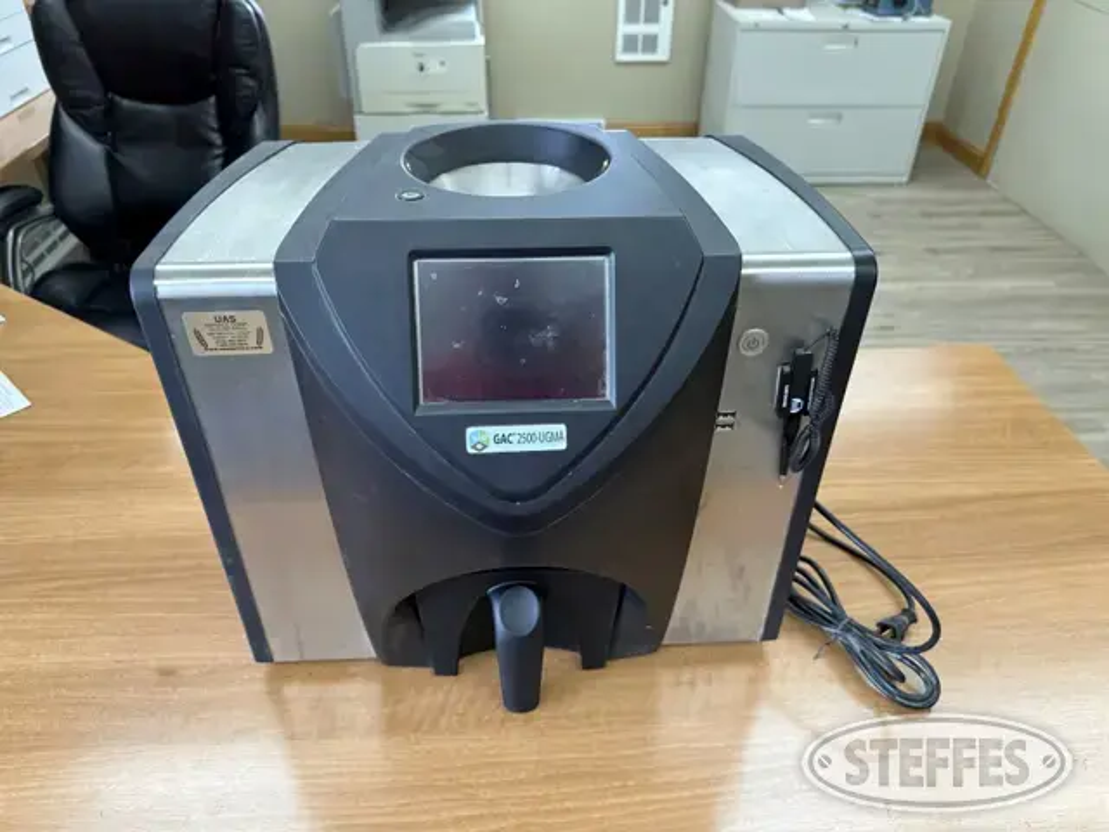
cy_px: 416
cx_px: 554
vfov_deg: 56.8
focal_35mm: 24
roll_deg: +0.6
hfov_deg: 71.6
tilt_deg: -38.2
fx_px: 769
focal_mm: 6.86
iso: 125
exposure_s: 1/120
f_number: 1.78
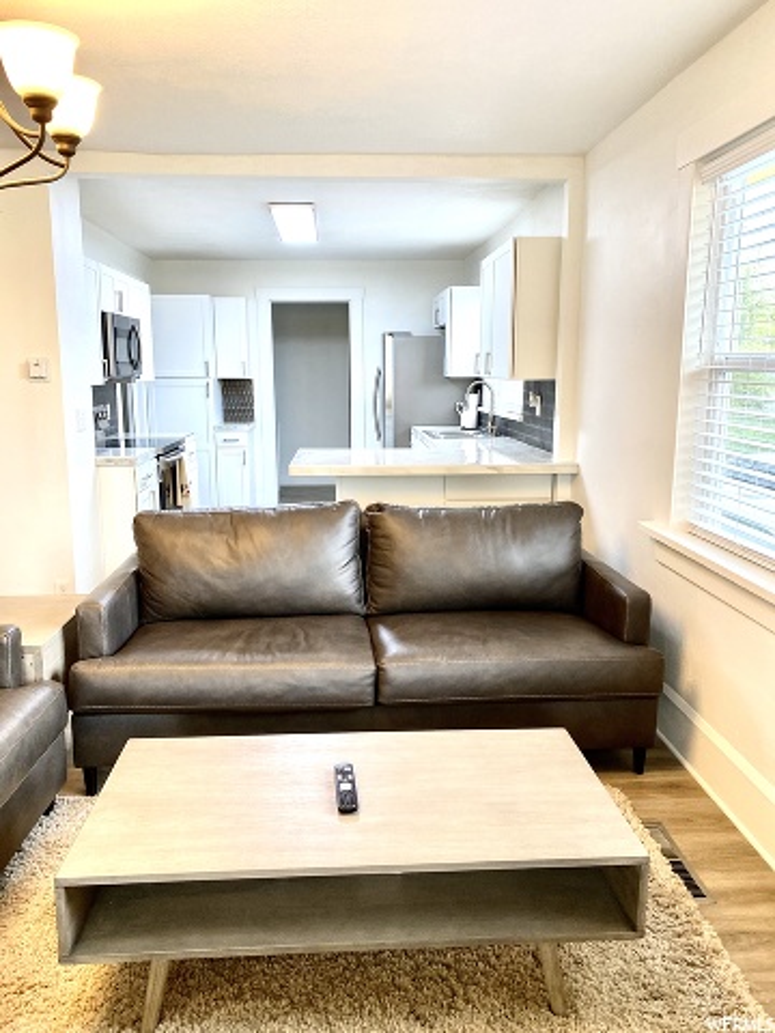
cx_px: 388
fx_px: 776
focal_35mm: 26
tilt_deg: -9.4
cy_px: 516
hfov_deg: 53.1
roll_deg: -0.2
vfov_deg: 67.3
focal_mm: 4.25
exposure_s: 1/60
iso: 125
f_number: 1.8
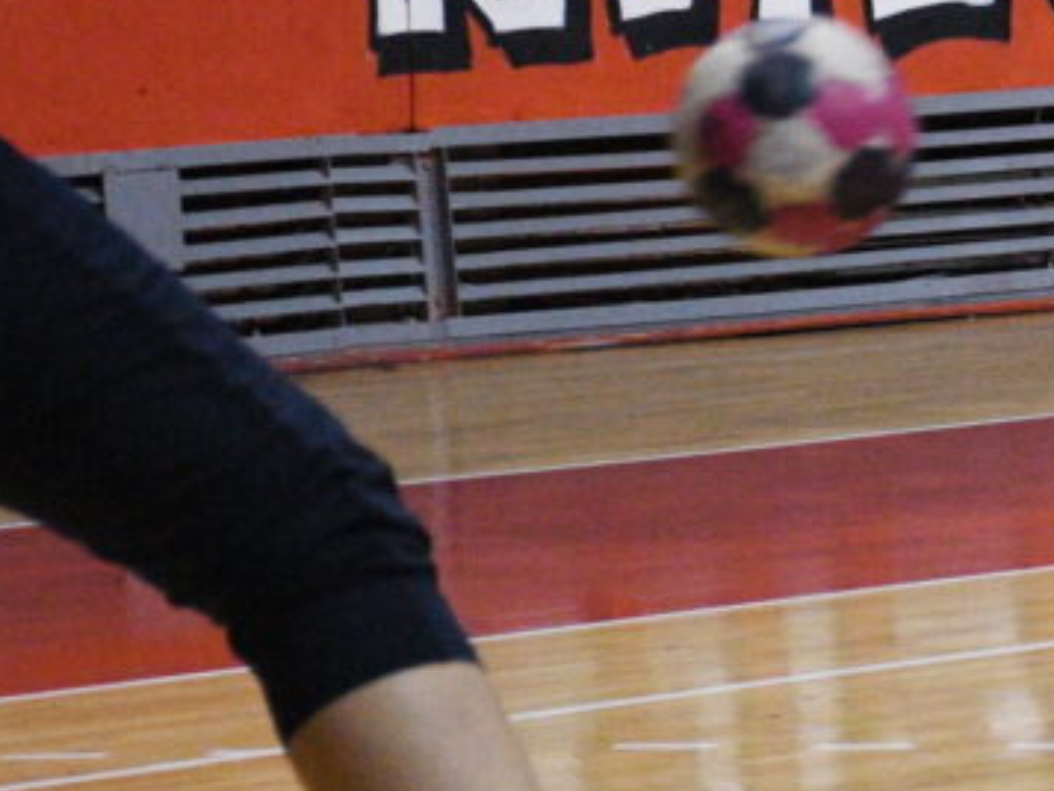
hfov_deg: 6.1
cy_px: 428
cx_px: 1615
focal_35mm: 320
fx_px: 9747
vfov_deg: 4.6
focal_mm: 66
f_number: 5
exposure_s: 1/640
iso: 4000
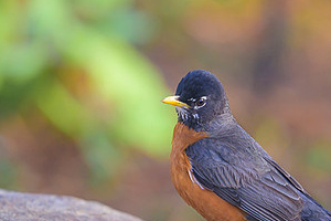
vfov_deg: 1.6
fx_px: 8045
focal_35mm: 875
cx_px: 191
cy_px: 126
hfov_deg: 2.4
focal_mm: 400
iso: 800
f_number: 2.8
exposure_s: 1/800
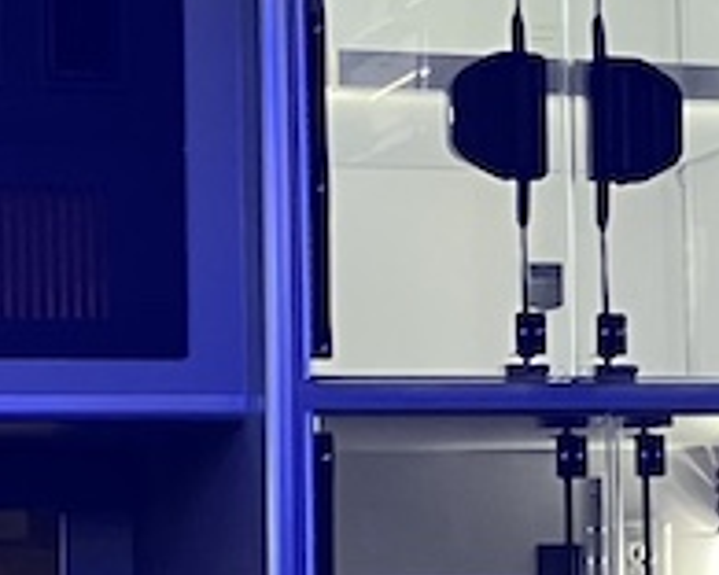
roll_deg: +2.0
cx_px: 1055
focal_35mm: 179
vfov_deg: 8.6
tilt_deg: +3.2
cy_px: 405
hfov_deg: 10.4
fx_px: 3809
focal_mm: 3.99
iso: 250
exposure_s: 1/60
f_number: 1.8
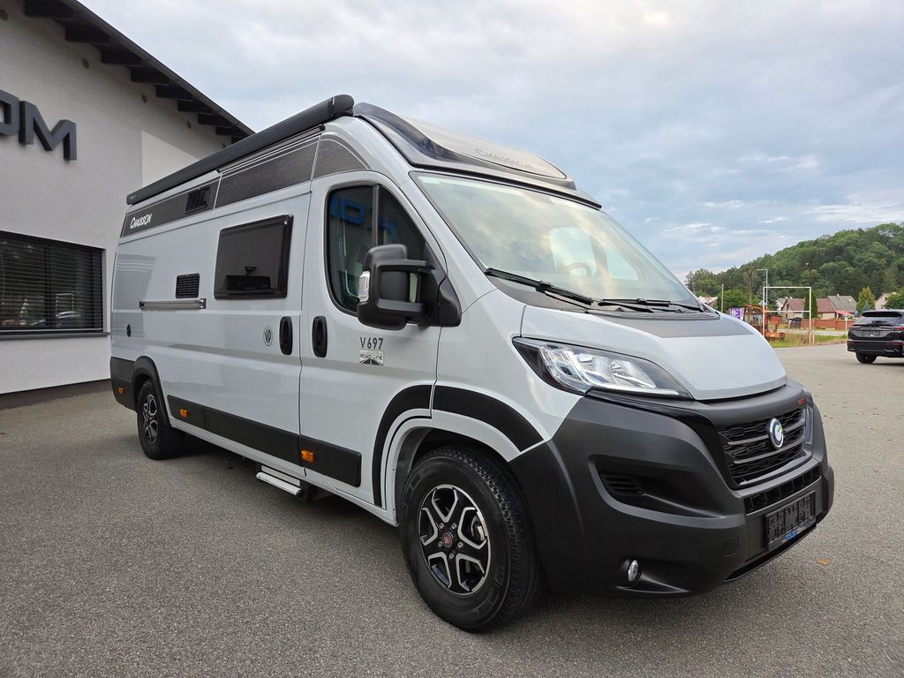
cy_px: 339
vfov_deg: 58.9
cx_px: 452
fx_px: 601
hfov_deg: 73.9
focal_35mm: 23
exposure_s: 1/180
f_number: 1.8
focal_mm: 5.4
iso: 32
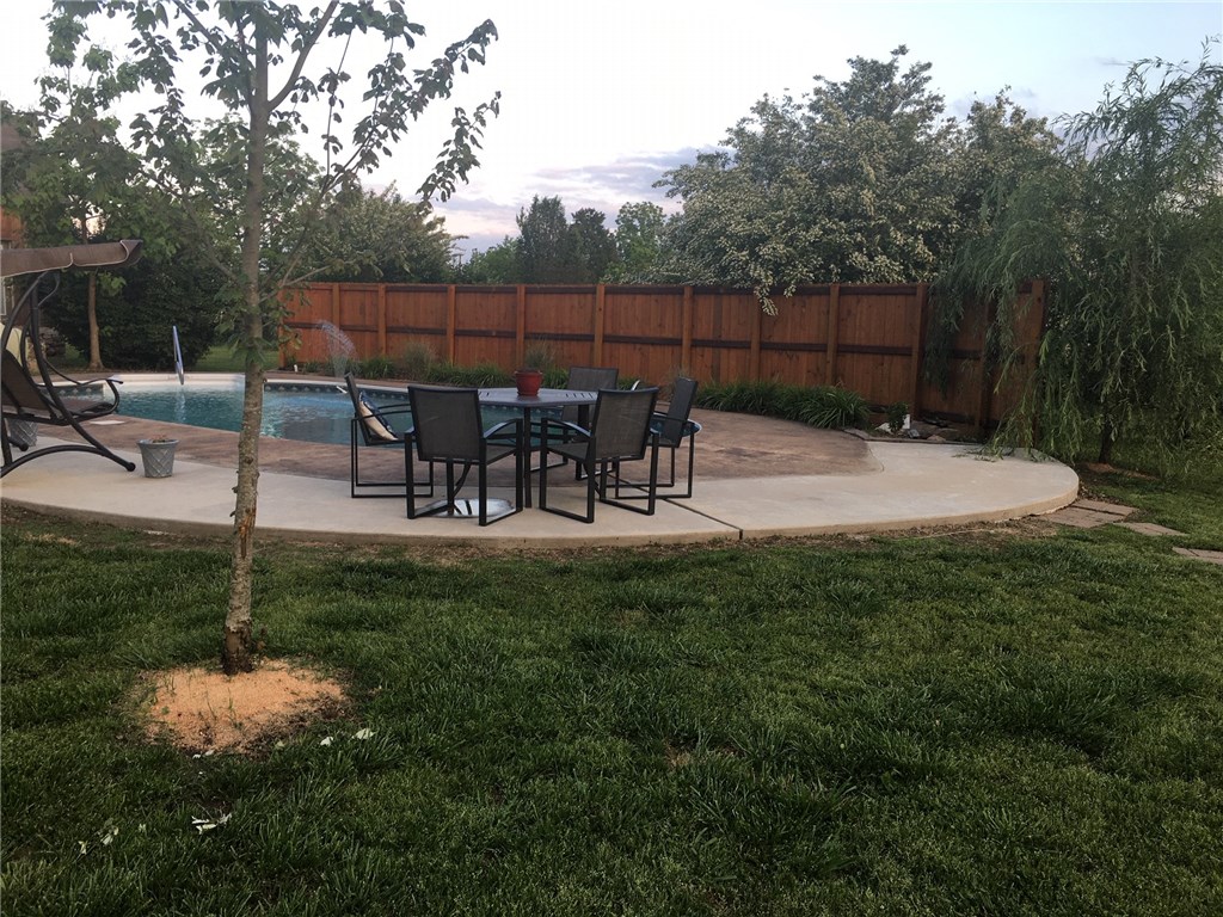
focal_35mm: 29
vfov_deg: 48.2
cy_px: 458
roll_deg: -2.3
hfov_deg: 61.7
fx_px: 1025
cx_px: 612
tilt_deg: -5.9
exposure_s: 1/120
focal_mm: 4.15
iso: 25
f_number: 2.2
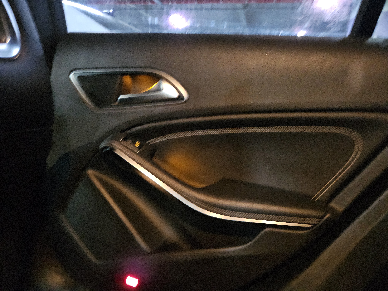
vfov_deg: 58.9
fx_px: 258
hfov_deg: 73.9
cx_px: 194
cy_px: 146
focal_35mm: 23
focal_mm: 5.4
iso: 2500
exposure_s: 1/15
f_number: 1.8
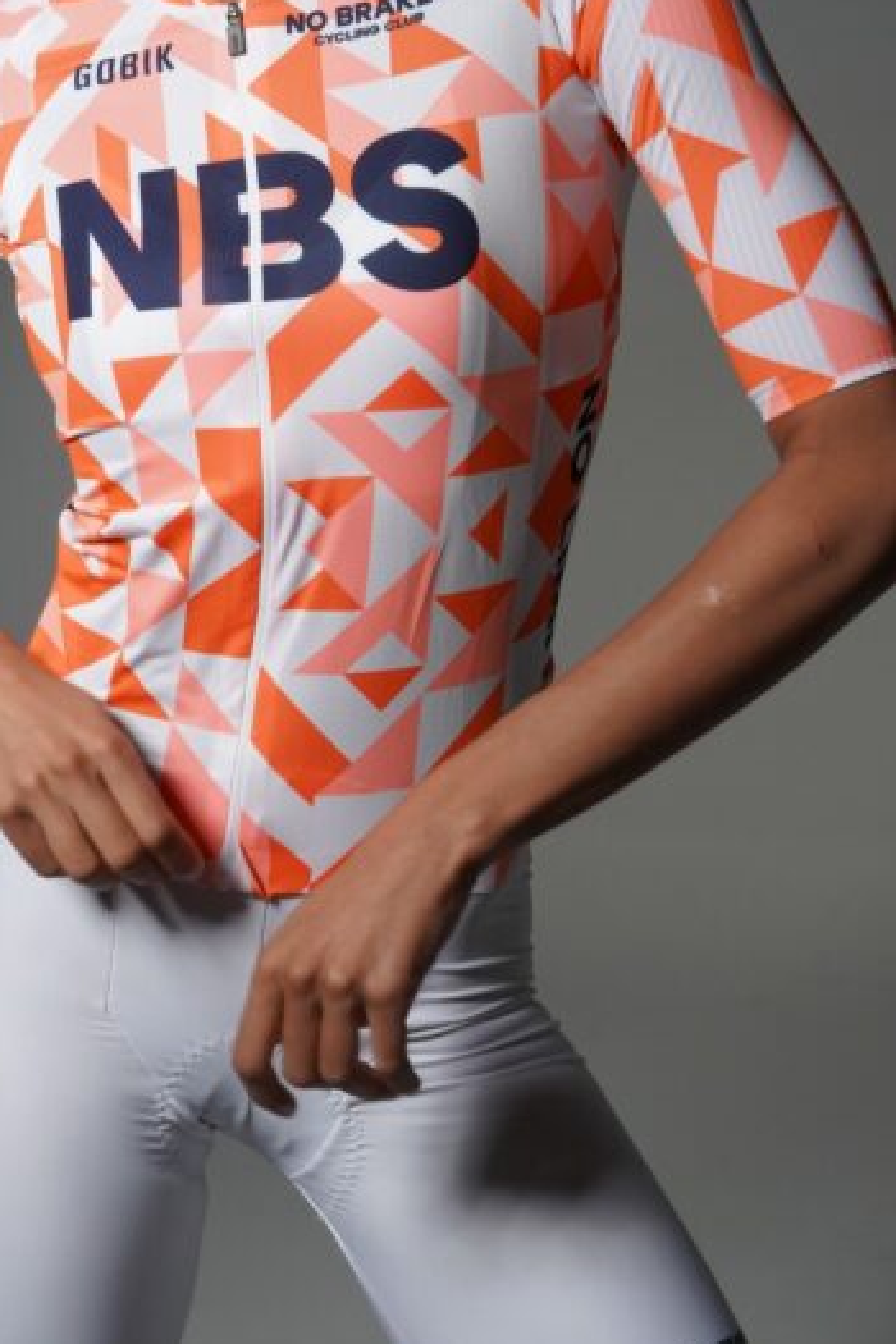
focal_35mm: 78
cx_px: 298
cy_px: 397
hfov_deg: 17.4
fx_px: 2912
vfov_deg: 25.8
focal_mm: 40
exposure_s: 1/125
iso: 1250
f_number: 11
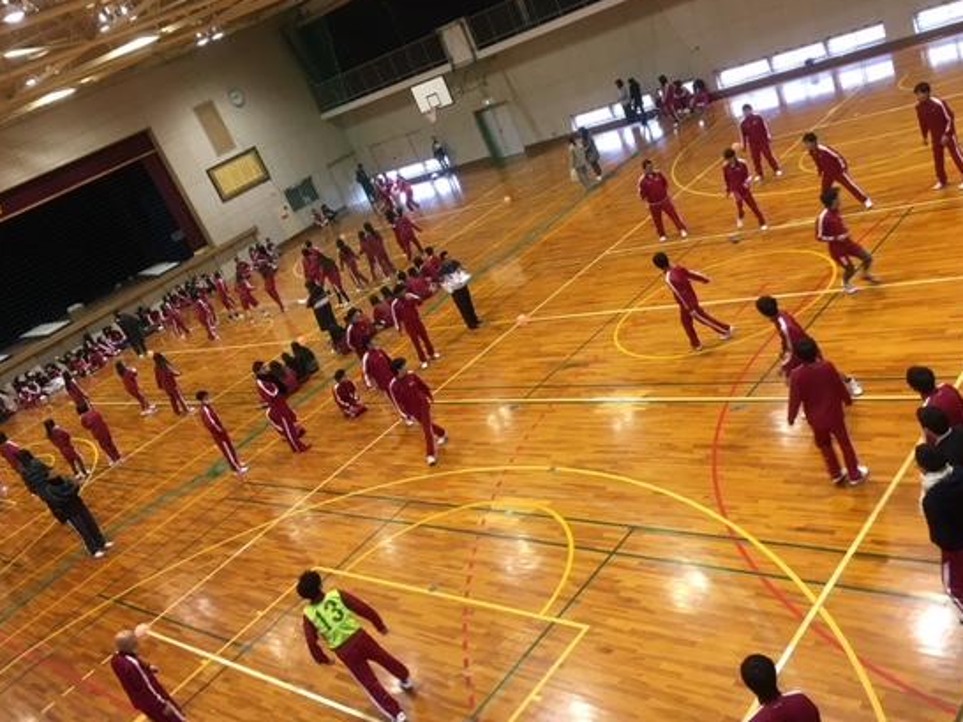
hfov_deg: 54.0
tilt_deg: -19.8
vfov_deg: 41.7
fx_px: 945
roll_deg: +25.0
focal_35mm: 34
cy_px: 383
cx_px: 476
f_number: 2.2
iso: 64
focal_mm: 4.2
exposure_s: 1/30
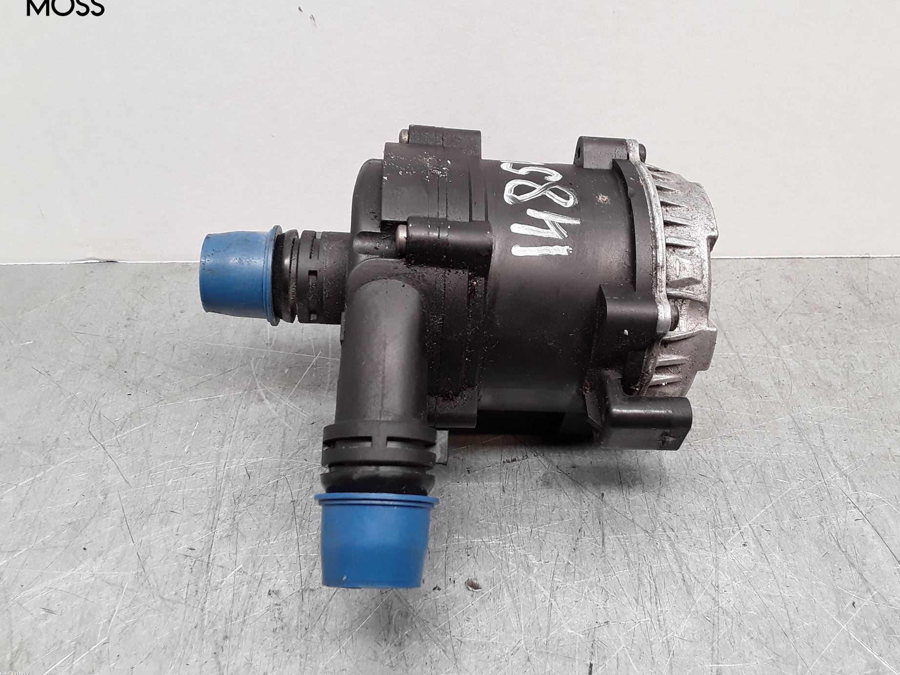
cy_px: 305
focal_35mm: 31
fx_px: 806
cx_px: 476
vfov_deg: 45.4
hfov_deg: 58.3
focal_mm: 2.91
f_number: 1.9
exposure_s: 1/50
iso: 50
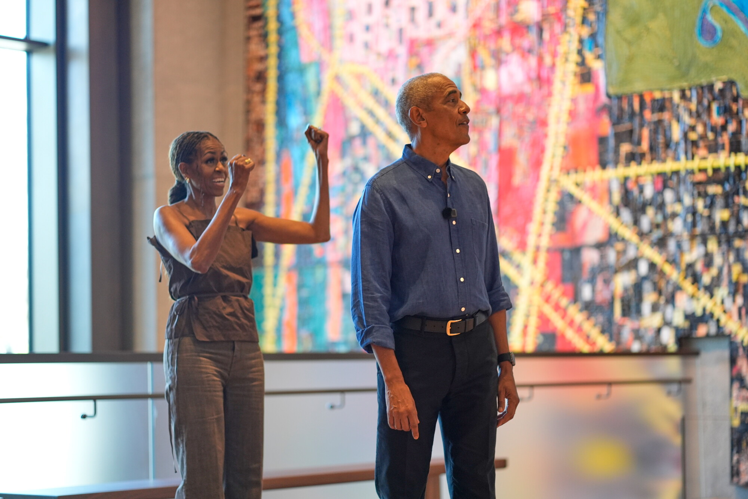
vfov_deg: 16.1
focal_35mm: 85
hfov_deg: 23.9
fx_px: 1766
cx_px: 374
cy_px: 250
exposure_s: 1/400
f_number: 1.8
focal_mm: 85
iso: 1000
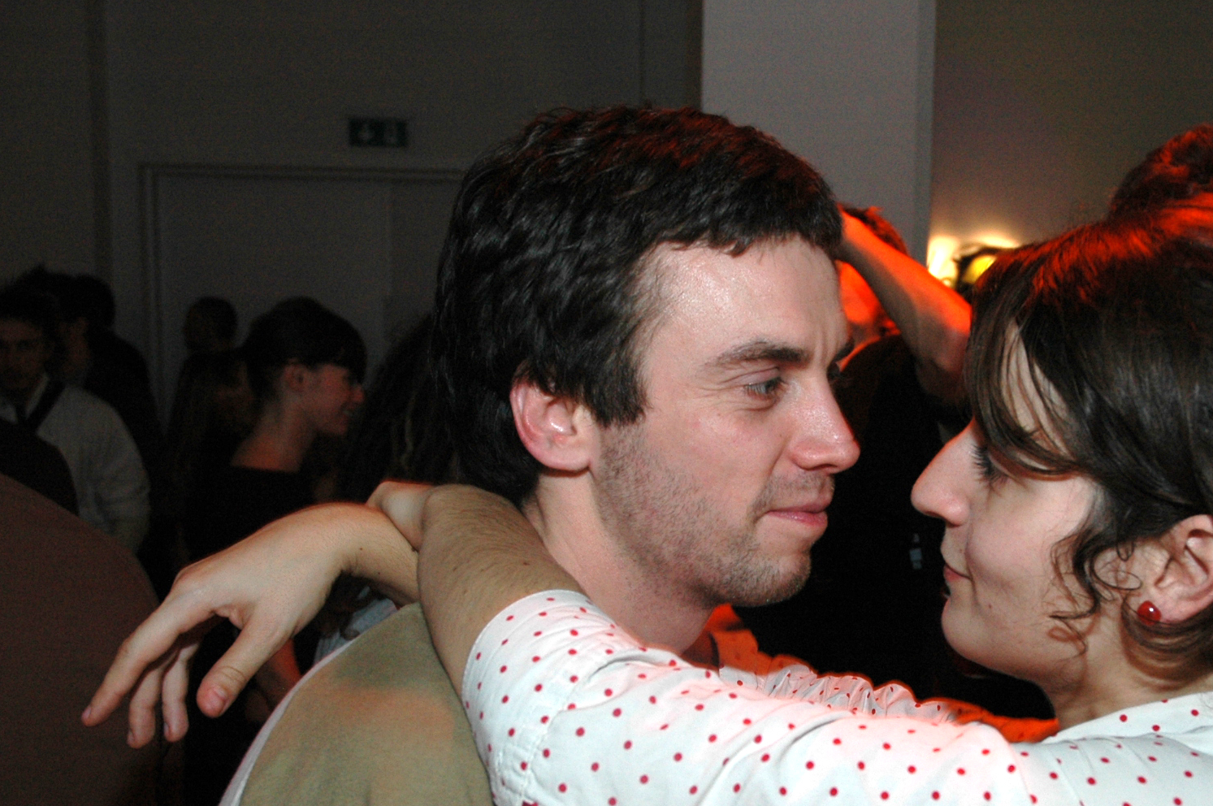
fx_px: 1817
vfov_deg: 24.8
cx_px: 874
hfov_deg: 36.2
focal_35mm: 54
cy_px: 558
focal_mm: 24
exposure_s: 1/60
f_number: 5
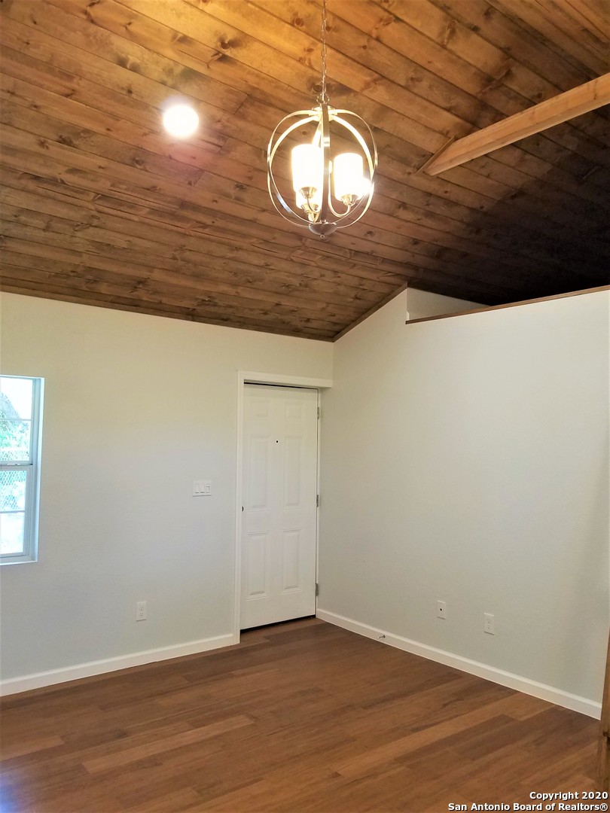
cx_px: 305
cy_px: 406
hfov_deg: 53.1
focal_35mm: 26
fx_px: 611
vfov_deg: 67.3
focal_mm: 4.2
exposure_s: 1/60
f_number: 1.7
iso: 125
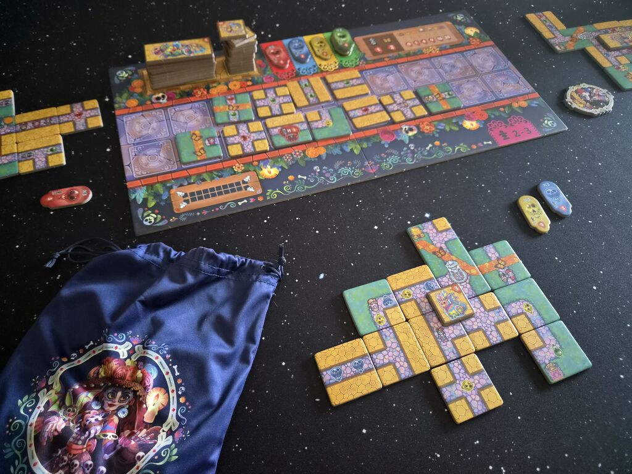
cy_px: 237
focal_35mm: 23
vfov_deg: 58.9
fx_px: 420
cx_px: 316
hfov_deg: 73.9
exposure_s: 1/50
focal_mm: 5.4
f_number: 1.8
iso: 1600
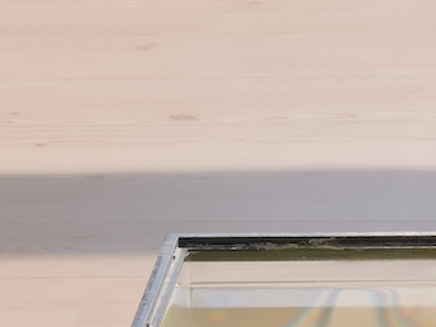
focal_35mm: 487
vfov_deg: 3.0
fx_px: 6134
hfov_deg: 4.0
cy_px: 807
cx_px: 1065
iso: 100
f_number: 16
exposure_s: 1/3
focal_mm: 78
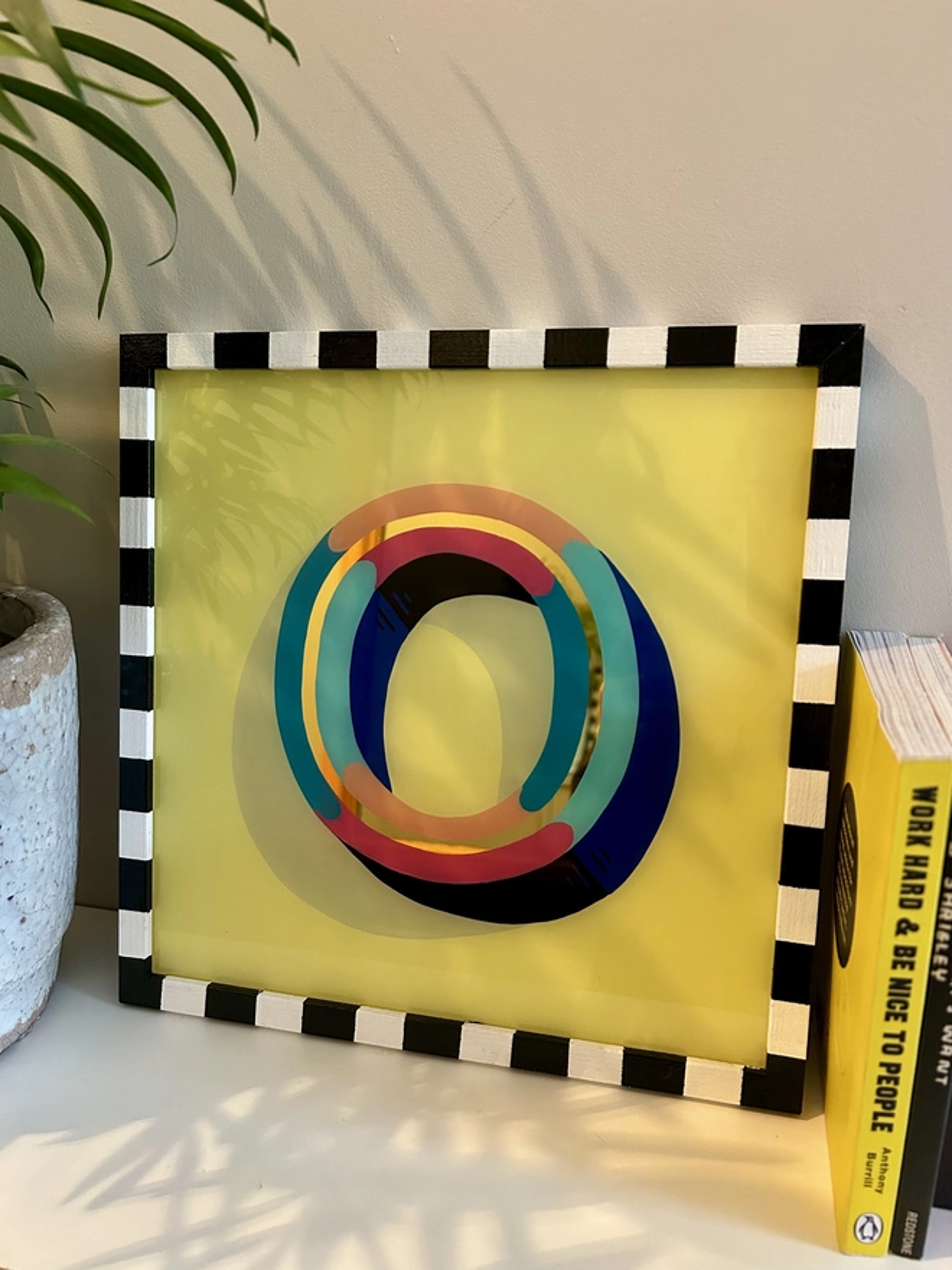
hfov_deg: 53.1
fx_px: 953
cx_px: 476
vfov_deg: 67.3
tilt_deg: -17.0
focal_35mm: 26
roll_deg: +0.1
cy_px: 635
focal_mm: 5.7
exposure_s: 1/33
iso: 400
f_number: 1.5
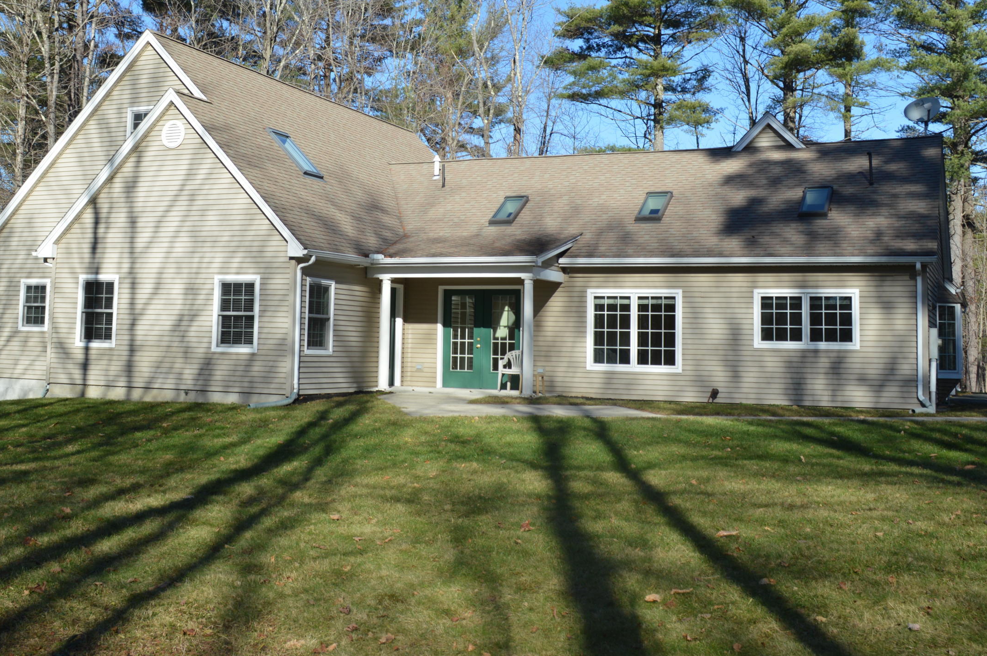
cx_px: 452
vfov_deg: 31.6
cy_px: 216
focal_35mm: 42
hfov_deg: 46.4
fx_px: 1150
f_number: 7.1
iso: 100
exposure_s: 1/200
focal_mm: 20
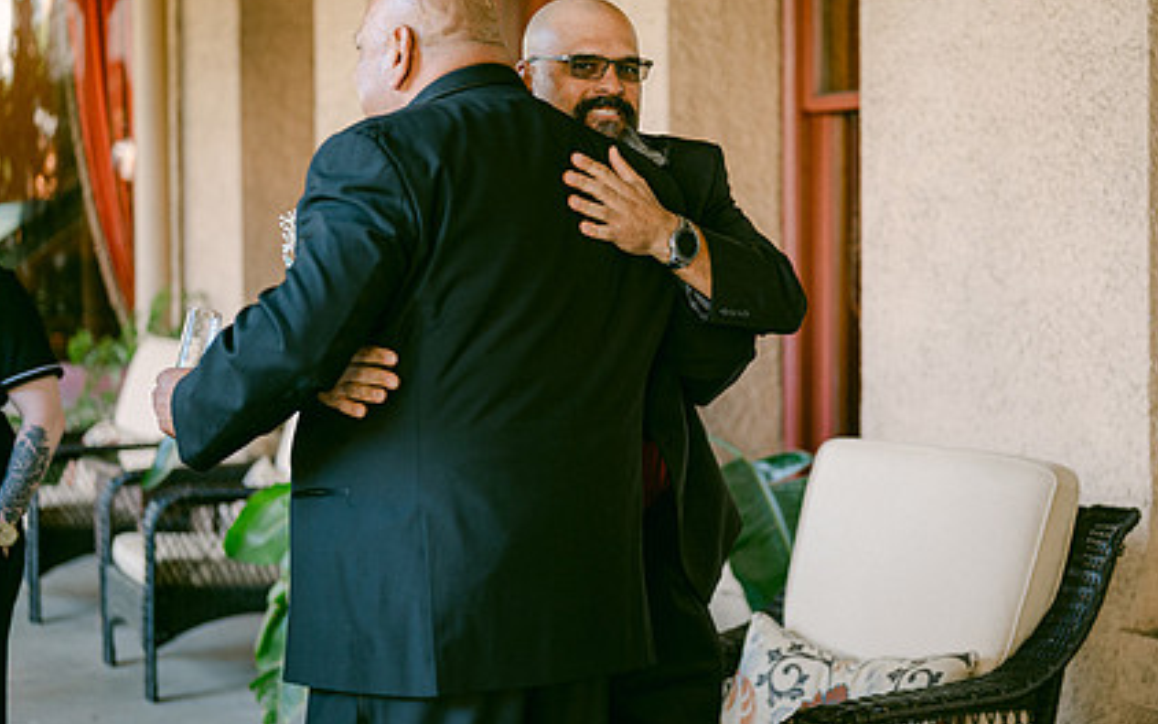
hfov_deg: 29.3
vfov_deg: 18.6
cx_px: 670
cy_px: 313
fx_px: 2210
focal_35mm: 70
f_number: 1.8
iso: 360
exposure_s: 1/125
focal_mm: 50
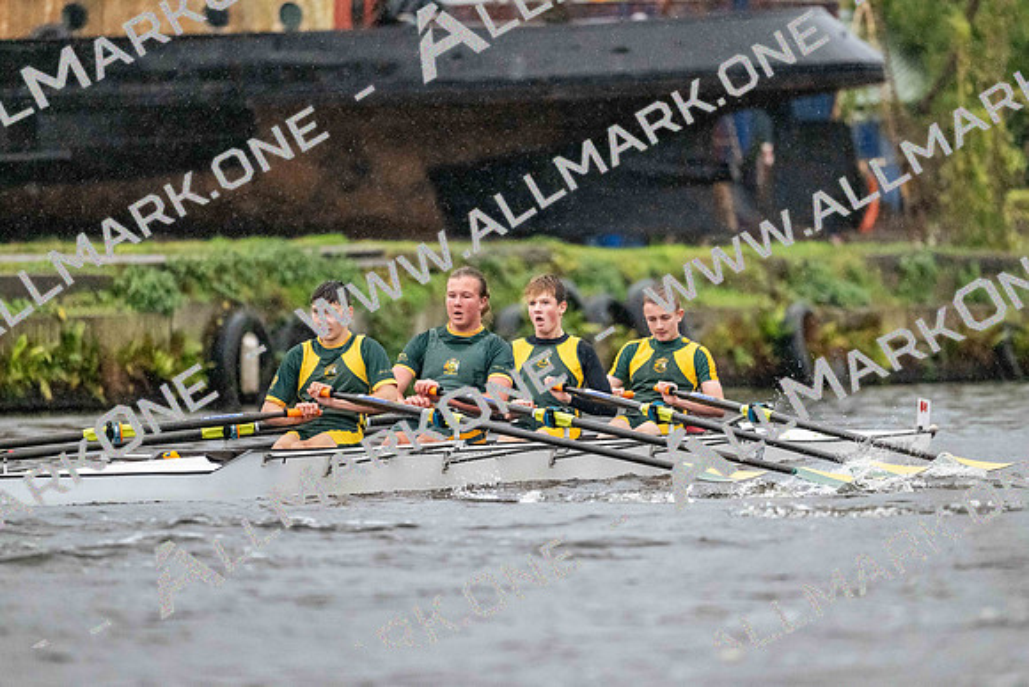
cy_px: 344
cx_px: 514
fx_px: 11435
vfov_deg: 3.4
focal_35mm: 400
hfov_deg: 5.2
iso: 9000
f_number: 4.5
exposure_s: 1/2000
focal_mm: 400
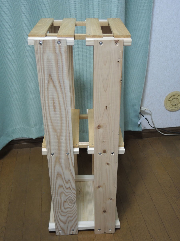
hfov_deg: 37.7
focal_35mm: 38
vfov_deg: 49.0
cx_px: 90
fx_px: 263
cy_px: 120
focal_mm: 8.2
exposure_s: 1/20
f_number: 2.2
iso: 400
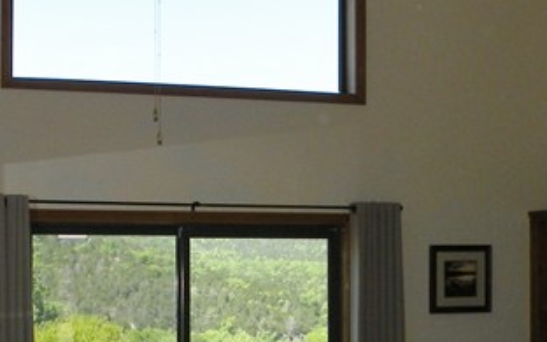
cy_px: 323
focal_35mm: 94
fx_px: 1401
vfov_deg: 13.8
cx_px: 323
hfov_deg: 22.1
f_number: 3.5
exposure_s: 1/250
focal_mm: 4.7
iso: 64
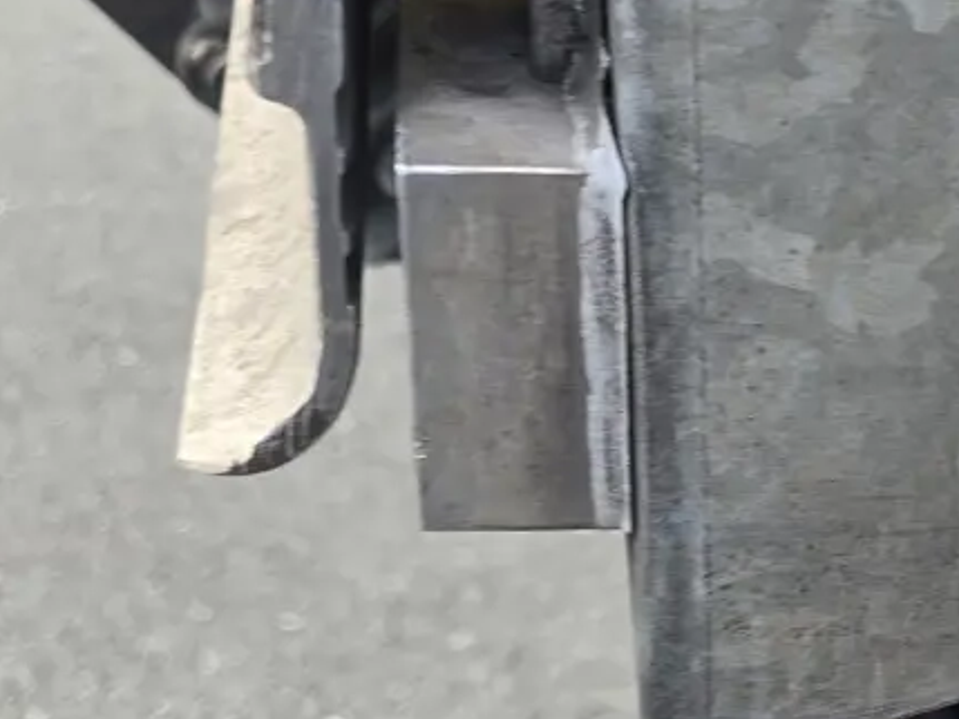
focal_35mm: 103
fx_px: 2854
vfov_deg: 14.2
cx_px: 1500
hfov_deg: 17.0
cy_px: 632
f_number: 1.7
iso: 12
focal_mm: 6.3
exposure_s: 1/183
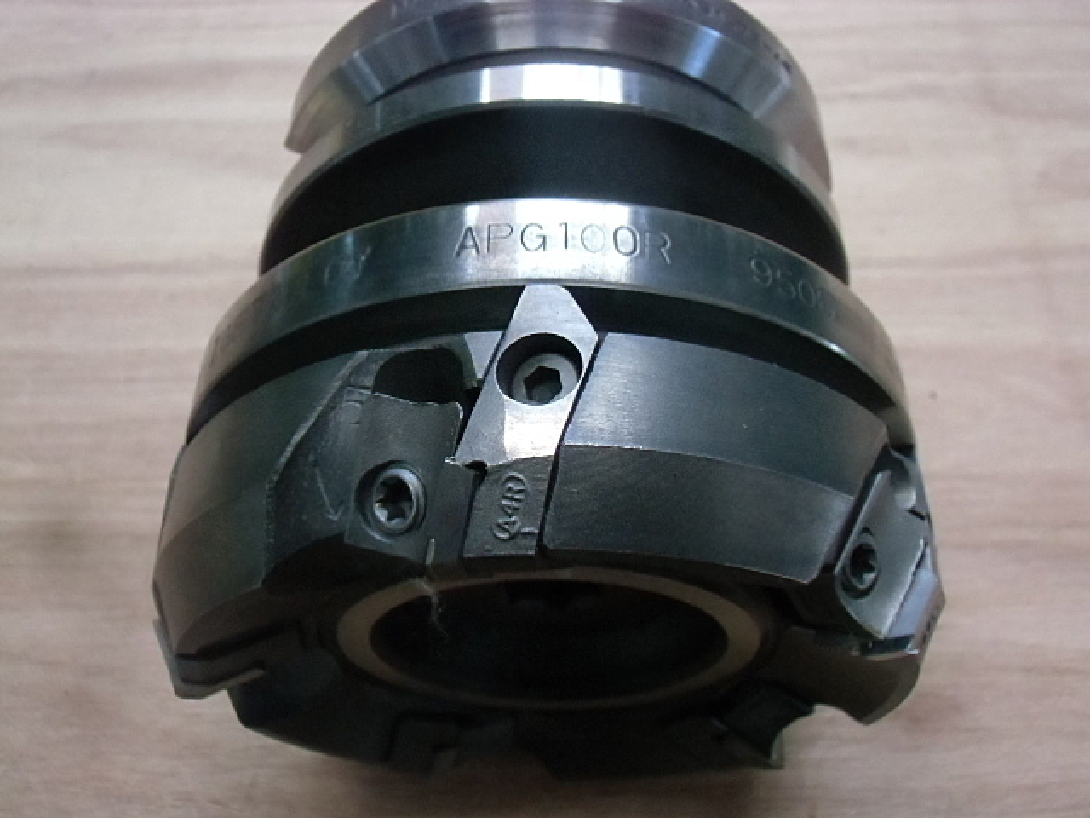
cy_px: 409
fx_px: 1039
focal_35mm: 33
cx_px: 545
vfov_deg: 42.9
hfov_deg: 55.4
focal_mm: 5.93
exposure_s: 1/50
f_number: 3.7
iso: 800
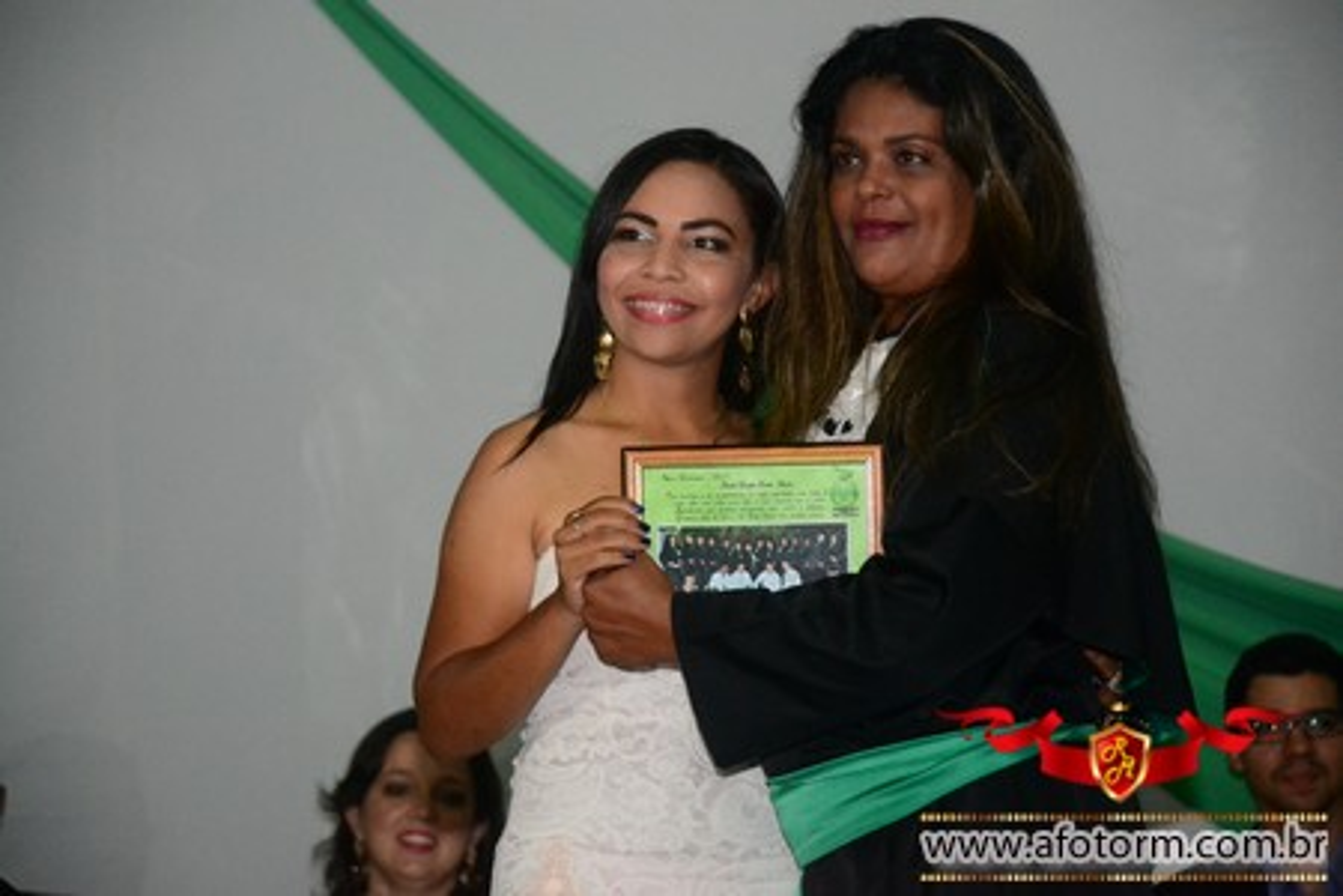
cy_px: 448
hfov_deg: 13.0
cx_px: 672
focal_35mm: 158
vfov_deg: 8.7
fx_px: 5875
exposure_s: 1/80
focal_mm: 105
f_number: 5.6
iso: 3200
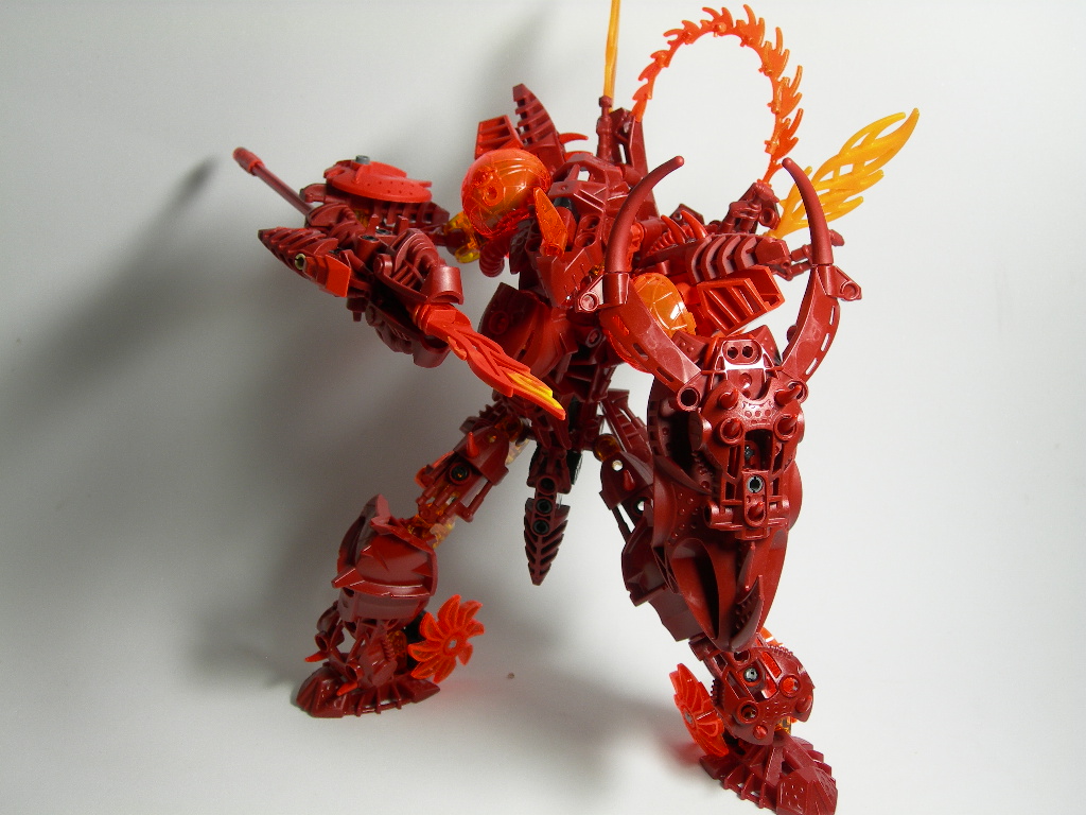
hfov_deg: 37.5
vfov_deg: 28.6
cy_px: 408
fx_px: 1600
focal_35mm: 51
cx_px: 543
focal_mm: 10.6
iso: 50
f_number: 3.2
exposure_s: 1/22.7
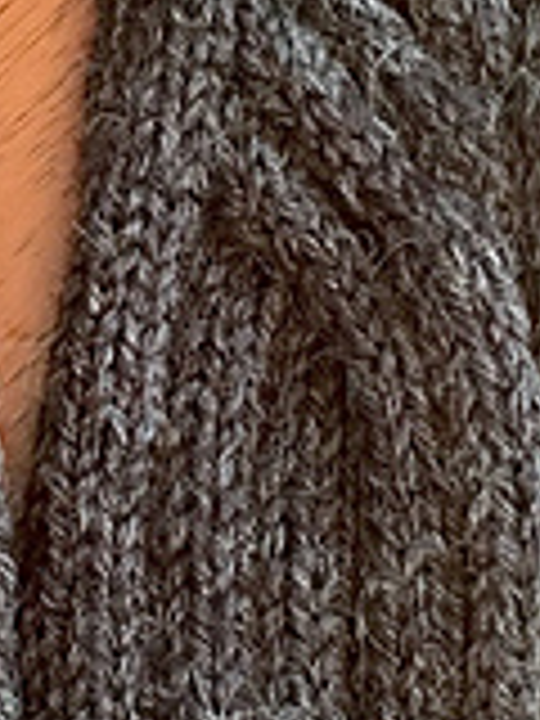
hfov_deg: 12.7
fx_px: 2413
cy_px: 495
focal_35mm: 116
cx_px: 81
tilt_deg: -81.6
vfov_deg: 16.9
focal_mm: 4.15
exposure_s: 1/20
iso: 200
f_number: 2.2
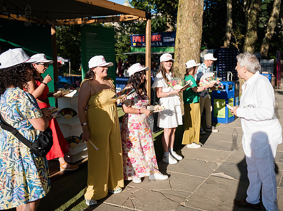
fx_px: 277
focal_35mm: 34
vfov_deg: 41.5
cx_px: 193
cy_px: 93
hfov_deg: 52.8
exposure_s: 1/4000
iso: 500
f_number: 2.8
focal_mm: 24
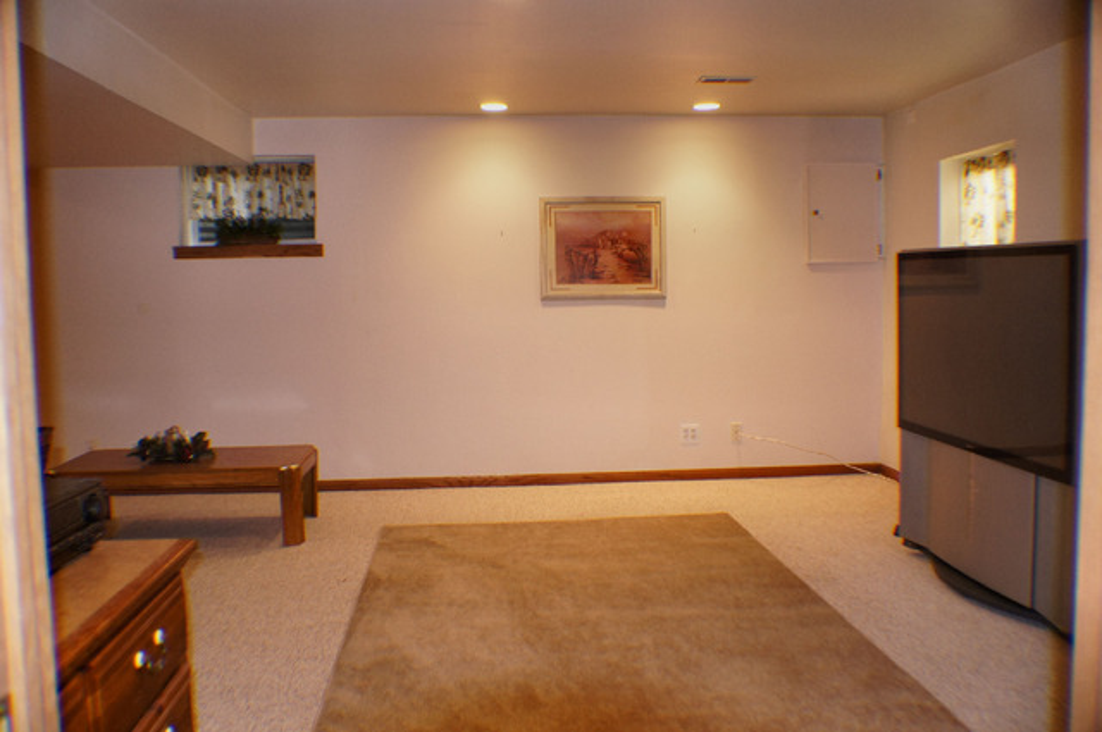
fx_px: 1192
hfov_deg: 49.6
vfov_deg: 34.1
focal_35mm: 39
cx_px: 551
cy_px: 366
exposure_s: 1/60
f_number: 4
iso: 800
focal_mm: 26
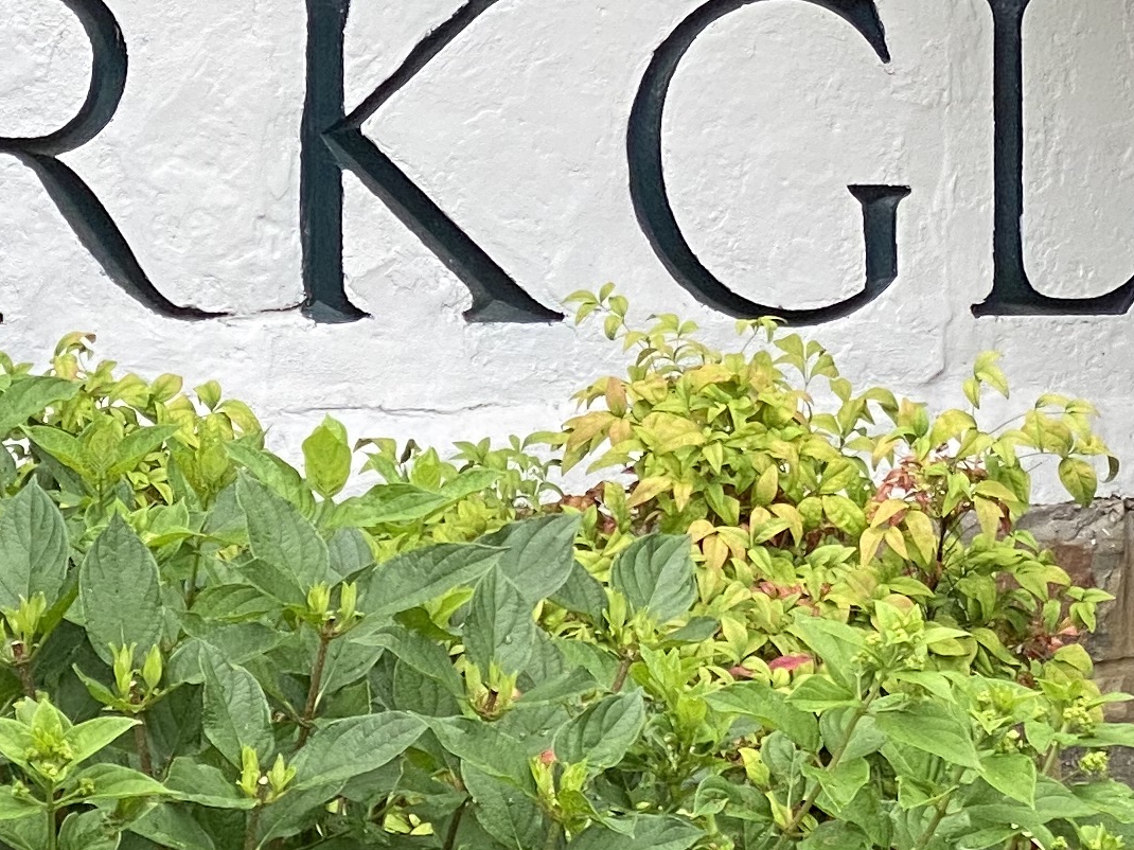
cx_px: 180
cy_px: 76
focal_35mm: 196
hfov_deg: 10.1
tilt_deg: +1.0
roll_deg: +0.5
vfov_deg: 7.6
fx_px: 6419
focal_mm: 6
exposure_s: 1/266
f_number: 2
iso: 20
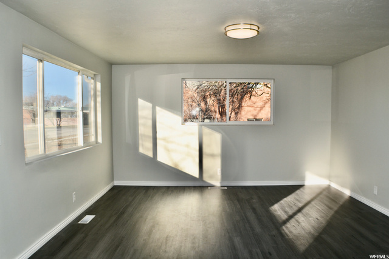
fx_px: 389
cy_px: 130
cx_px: 194
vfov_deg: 36.9
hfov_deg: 53.1
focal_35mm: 36
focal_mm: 24
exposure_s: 1/200
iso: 100
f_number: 6.3
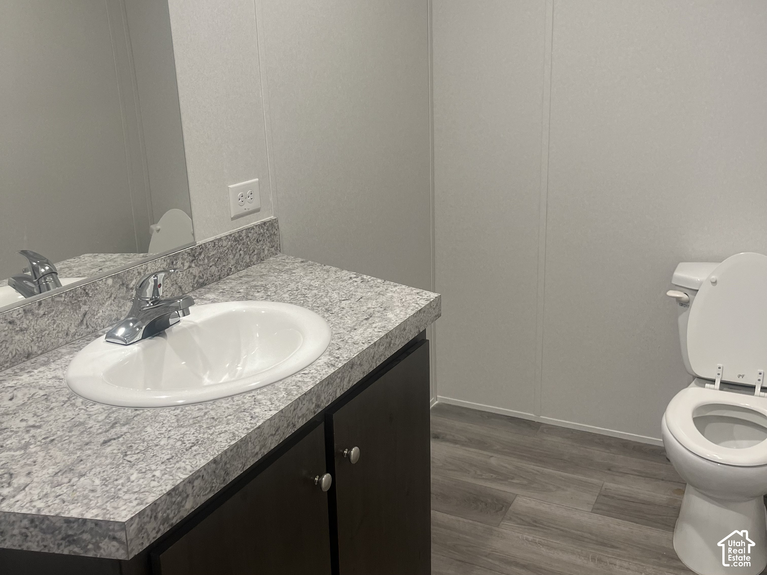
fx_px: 576
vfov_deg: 53.1
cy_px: 288
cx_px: 384
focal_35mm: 26
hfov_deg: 67.3
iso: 100
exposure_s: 1/120
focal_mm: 5.1
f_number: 1.6
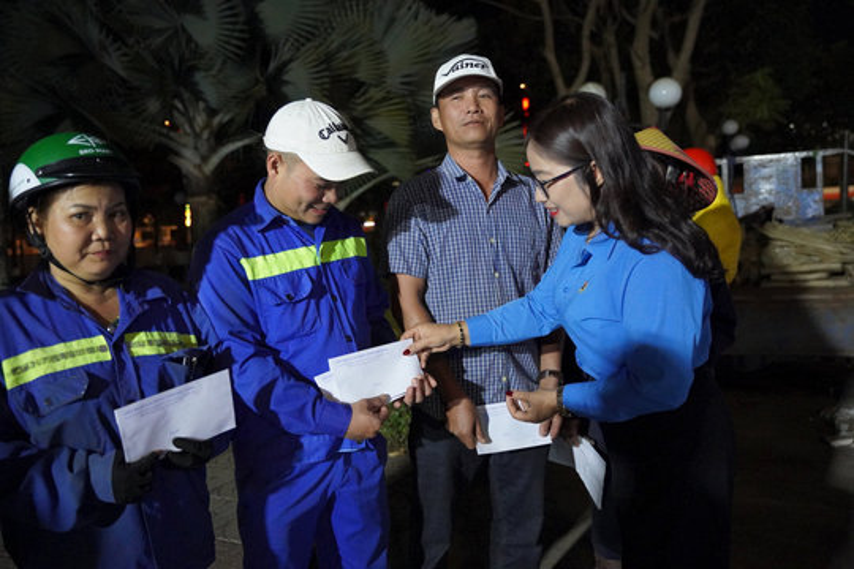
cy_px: 284
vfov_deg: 40.9
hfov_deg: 58.4
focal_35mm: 32
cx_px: 427
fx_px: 764
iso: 12800
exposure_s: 1/125
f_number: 2.8
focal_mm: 32.2
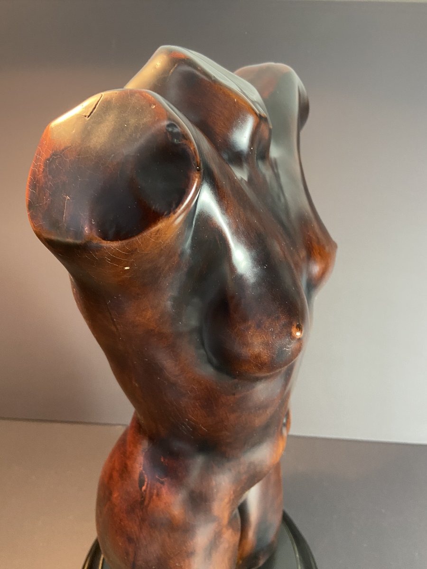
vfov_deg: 67.3
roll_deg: -0.5
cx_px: 214
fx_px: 428
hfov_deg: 53.1
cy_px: 284
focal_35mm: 26
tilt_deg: -25.5
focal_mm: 4.25
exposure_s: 1/33
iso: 400
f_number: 1.8
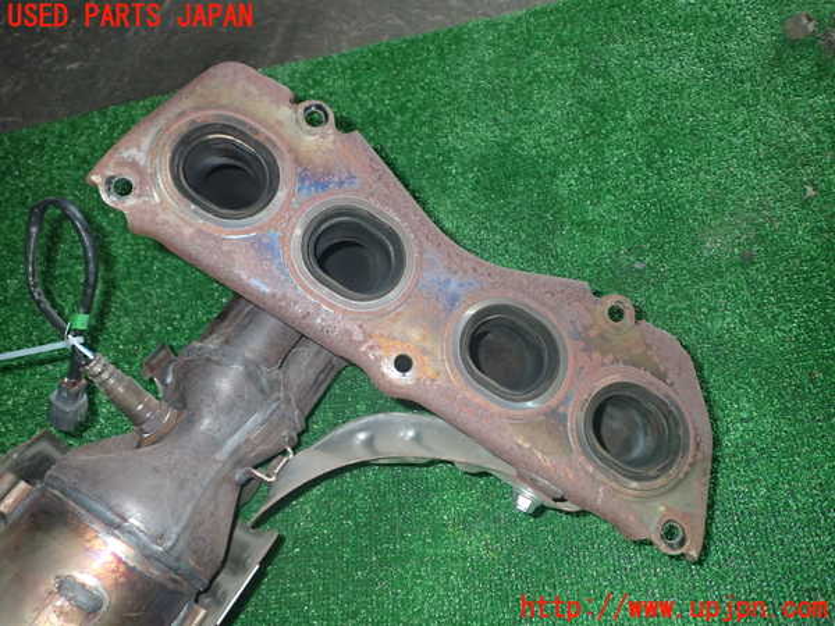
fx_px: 724
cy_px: 313
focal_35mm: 30
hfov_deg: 60.0
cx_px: 418
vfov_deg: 46.8
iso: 400
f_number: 6.3
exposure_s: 1/30
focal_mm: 5.4
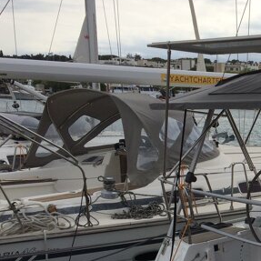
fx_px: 631
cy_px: 240
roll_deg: -1.9
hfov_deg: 21.3
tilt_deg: -10.9
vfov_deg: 22.7
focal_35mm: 74
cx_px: 332
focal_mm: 4.15
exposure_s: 1/2740
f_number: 2.2
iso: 32
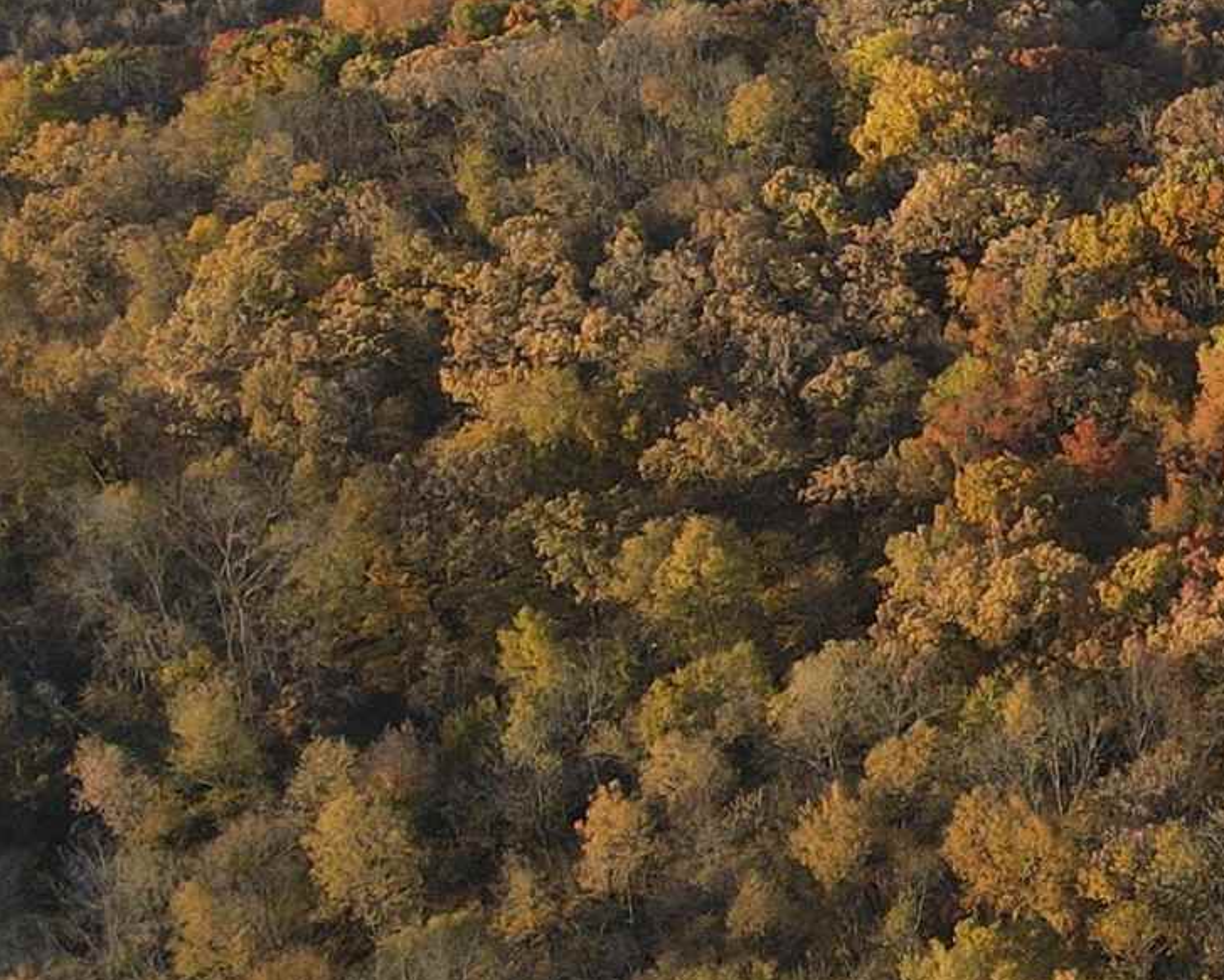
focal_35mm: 99
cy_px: 182
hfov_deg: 16.0
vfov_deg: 15.4
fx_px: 3587
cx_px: 2286
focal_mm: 4.5
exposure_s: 1/160
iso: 100
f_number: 2.8
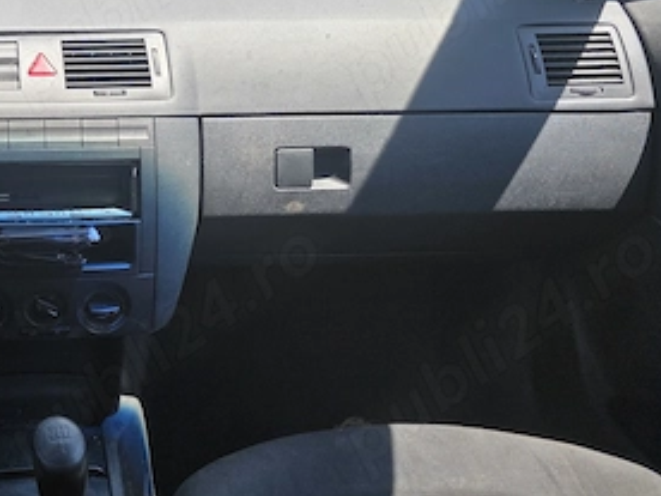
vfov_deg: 27.5
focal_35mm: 50
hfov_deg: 34.6
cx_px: -5
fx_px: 955
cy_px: 7
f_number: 1.7
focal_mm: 6.3
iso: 25
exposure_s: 1/359
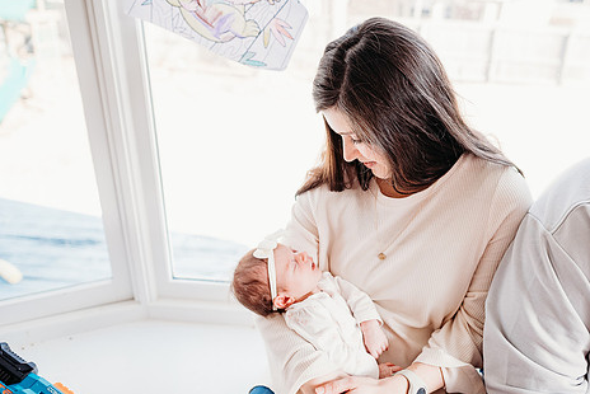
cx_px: 359
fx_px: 492
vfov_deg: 43.6
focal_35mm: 30
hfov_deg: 61.3
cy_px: 181
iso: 400
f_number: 2.8
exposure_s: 1/500
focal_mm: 24
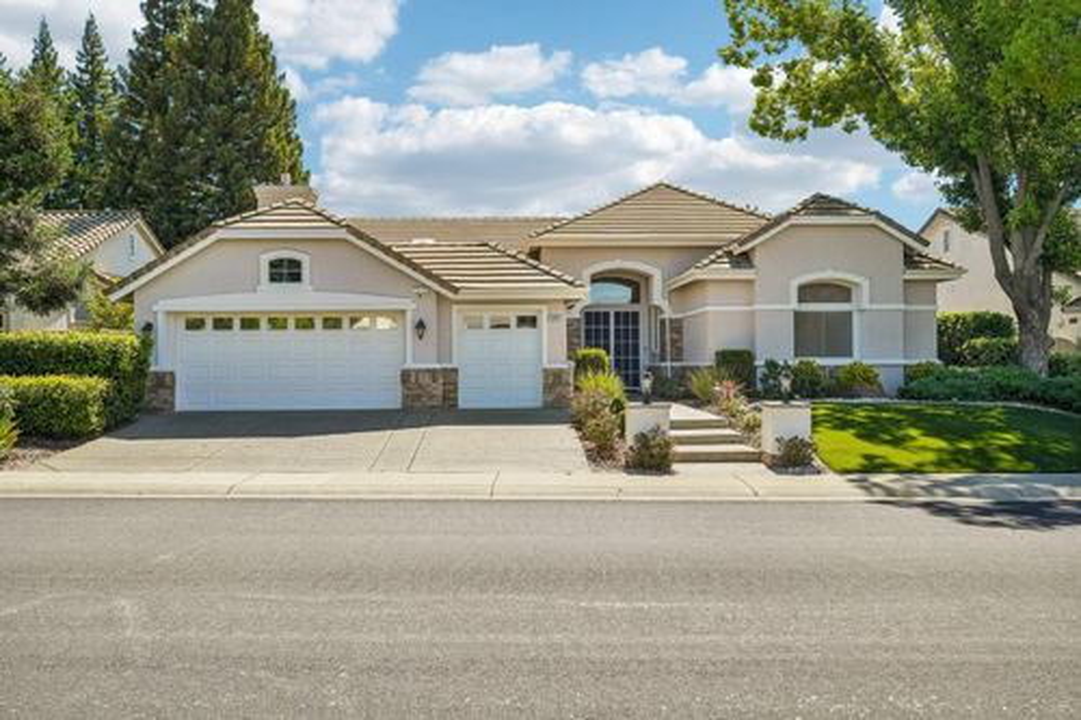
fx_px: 900
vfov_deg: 43.6
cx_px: 540
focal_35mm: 30
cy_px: 360
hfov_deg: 61.9
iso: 400
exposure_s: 1/640
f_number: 8
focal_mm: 30
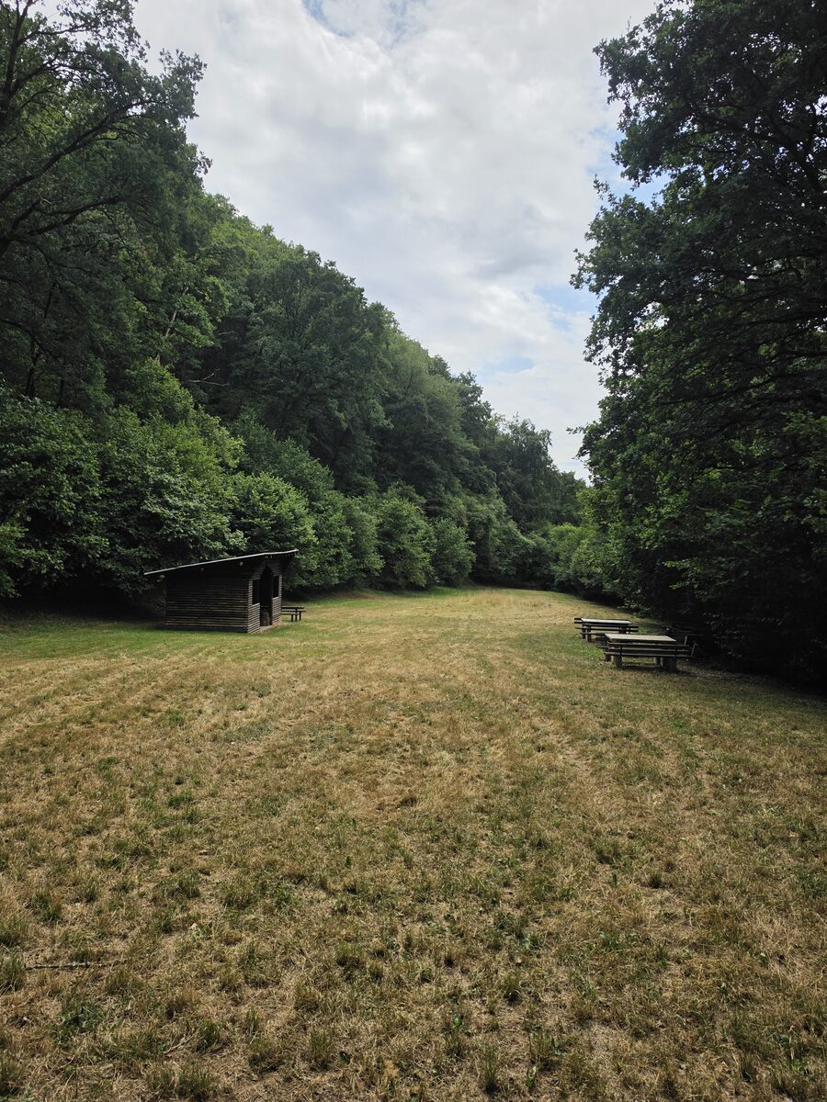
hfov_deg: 58.9
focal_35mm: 23
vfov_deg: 73.9
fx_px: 733
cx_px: 414
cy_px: 551
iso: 32
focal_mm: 6.5
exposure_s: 1/7939
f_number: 1.4
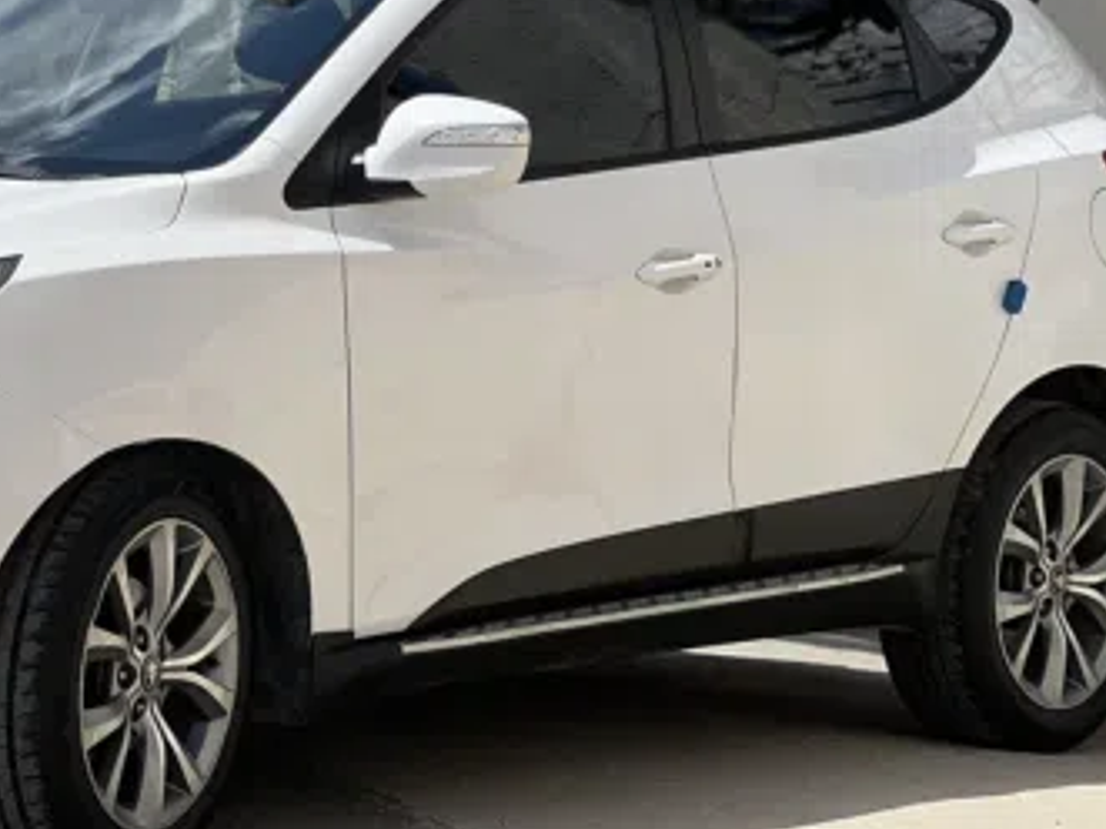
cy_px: 107
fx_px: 4759
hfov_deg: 13.2
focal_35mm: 149
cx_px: 160
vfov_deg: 9.9
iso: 32
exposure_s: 1/1014
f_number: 2.8
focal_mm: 9
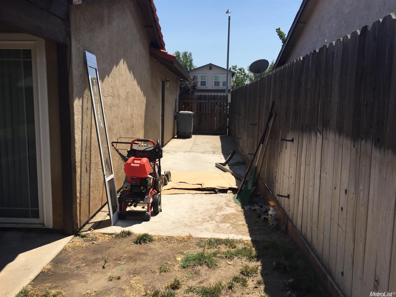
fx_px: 332
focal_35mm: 29
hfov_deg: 61.7
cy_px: 148
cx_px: 198
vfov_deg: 48.2
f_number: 2.2
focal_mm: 4.15
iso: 32
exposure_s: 1/2326
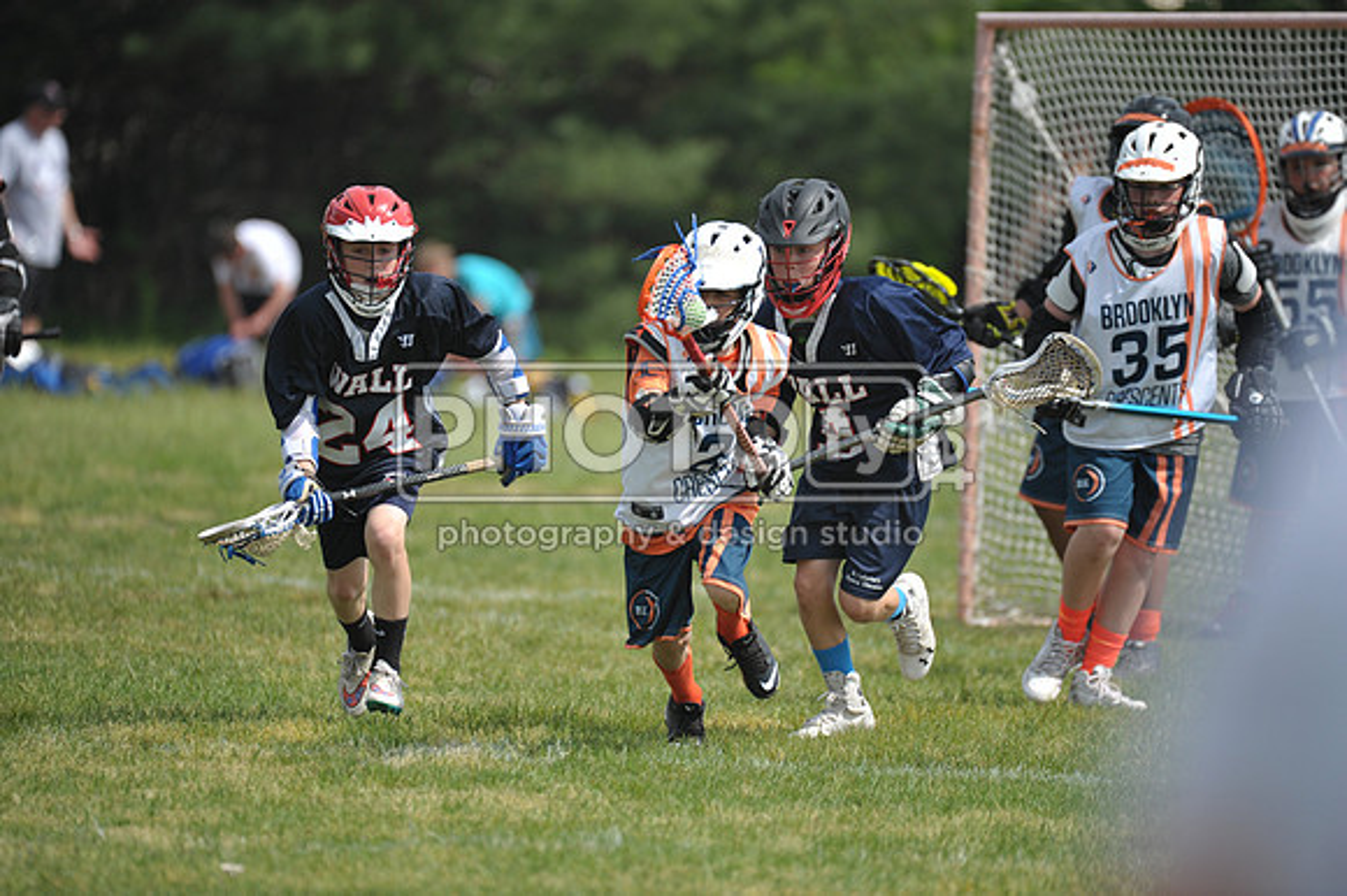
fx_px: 14958
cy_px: 448
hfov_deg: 5.2
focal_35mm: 400
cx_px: 674
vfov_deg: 3.4
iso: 640
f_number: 4
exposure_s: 1/3200
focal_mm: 400
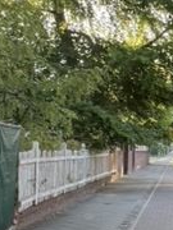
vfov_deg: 26.3
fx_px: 493
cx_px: 219
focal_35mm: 74
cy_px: 142
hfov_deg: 18.6
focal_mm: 1.57
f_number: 1.8
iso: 40
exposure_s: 1/99
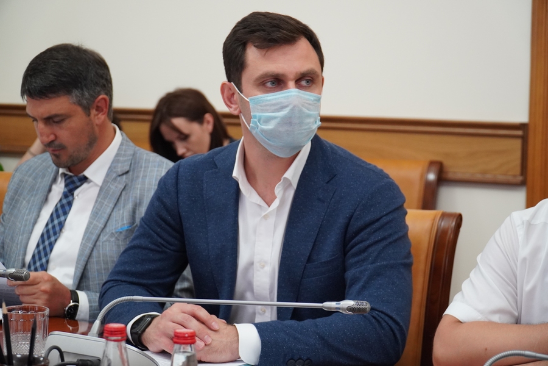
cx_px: 274
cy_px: 183
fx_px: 1096
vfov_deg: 18.9
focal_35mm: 72
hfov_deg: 28.1
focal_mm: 48
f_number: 4
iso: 2000
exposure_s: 1/160
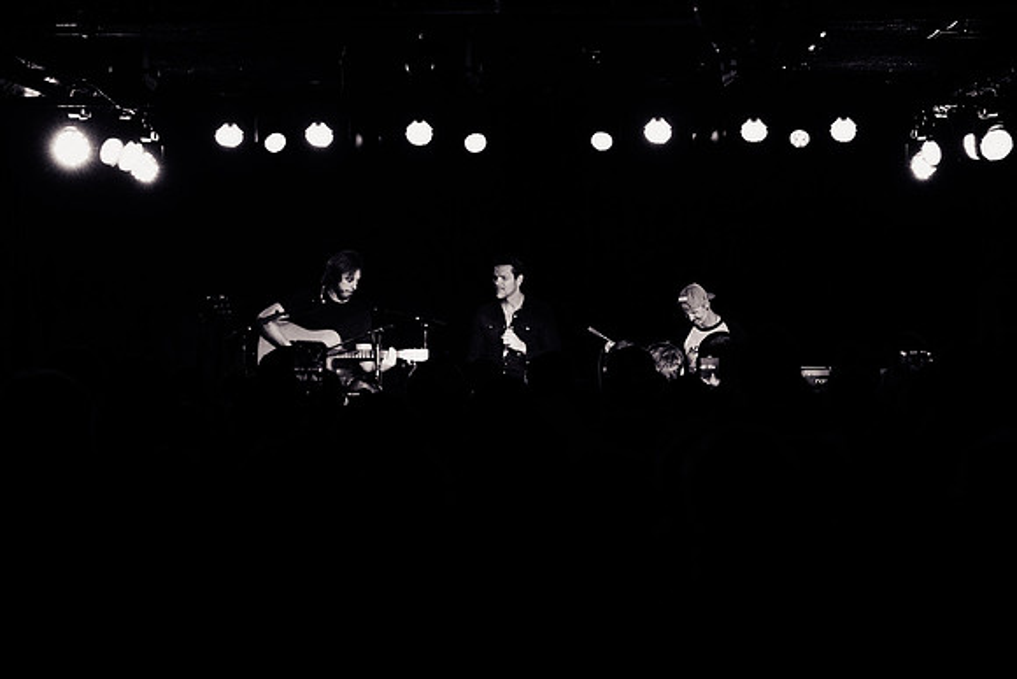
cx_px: 517
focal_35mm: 94
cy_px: 320
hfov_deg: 21.6
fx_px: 2659
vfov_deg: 14.5
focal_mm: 73
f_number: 3.5
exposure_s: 1/320
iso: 3200
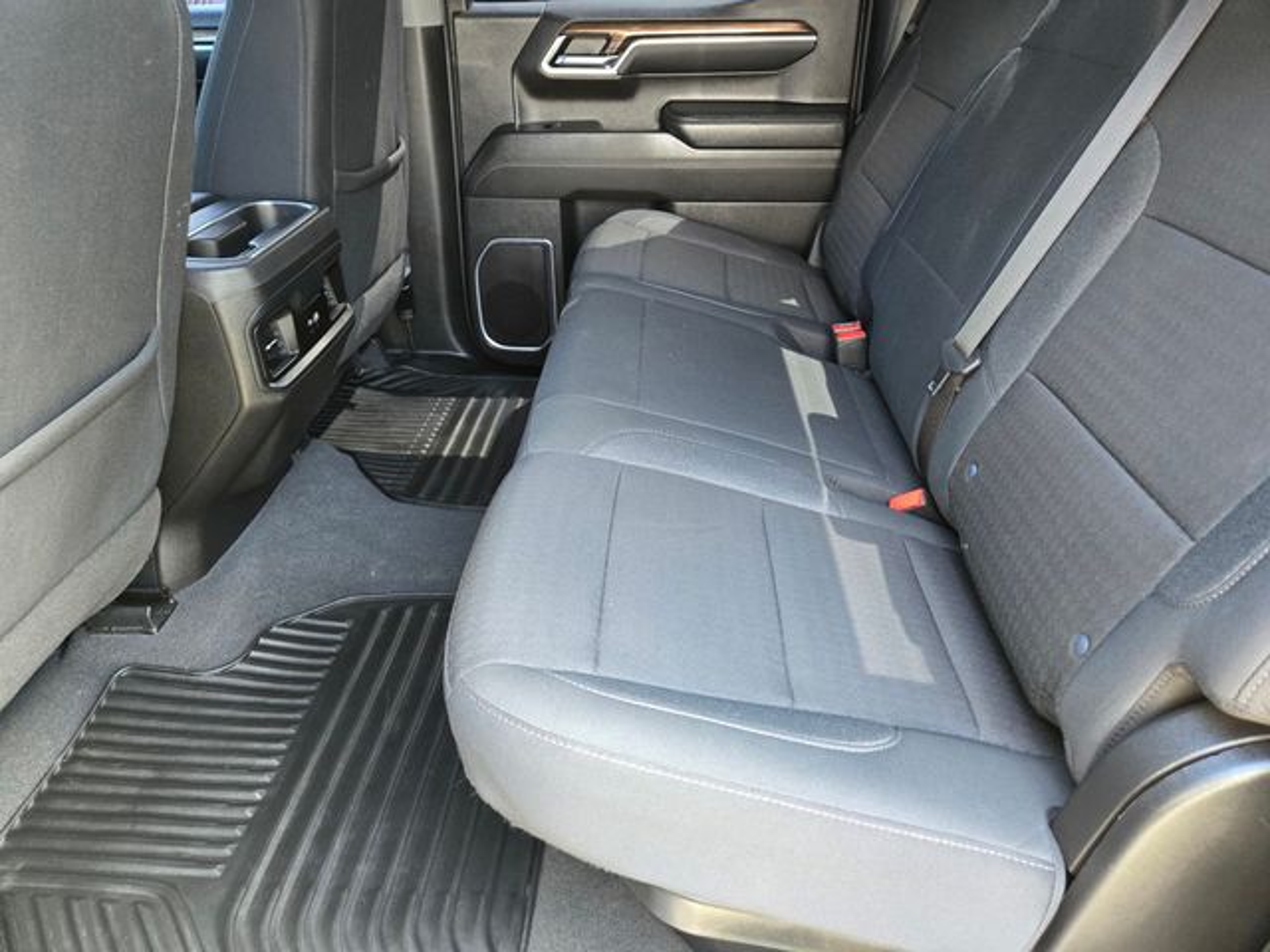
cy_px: 476
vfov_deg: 58.9
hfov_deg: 73.9
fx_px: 844
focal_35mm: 23
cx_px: 635
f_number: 1.8
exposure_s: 1/100
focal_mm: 5.4
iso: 500
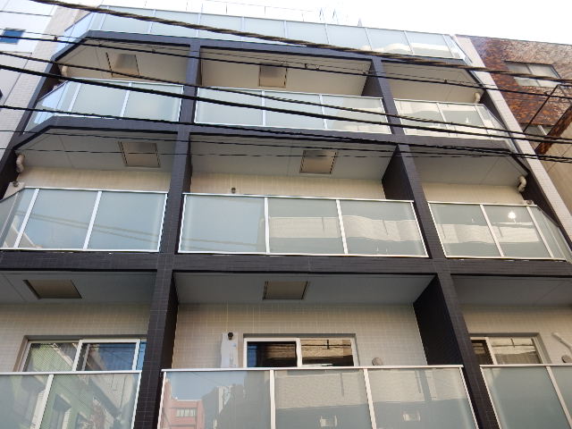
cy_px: 214
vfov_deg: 54.9
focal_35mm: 25
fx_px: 413
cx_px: 286
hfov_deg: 69.4
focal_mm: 4.5
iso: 125
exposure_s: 1/160
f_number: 3.7
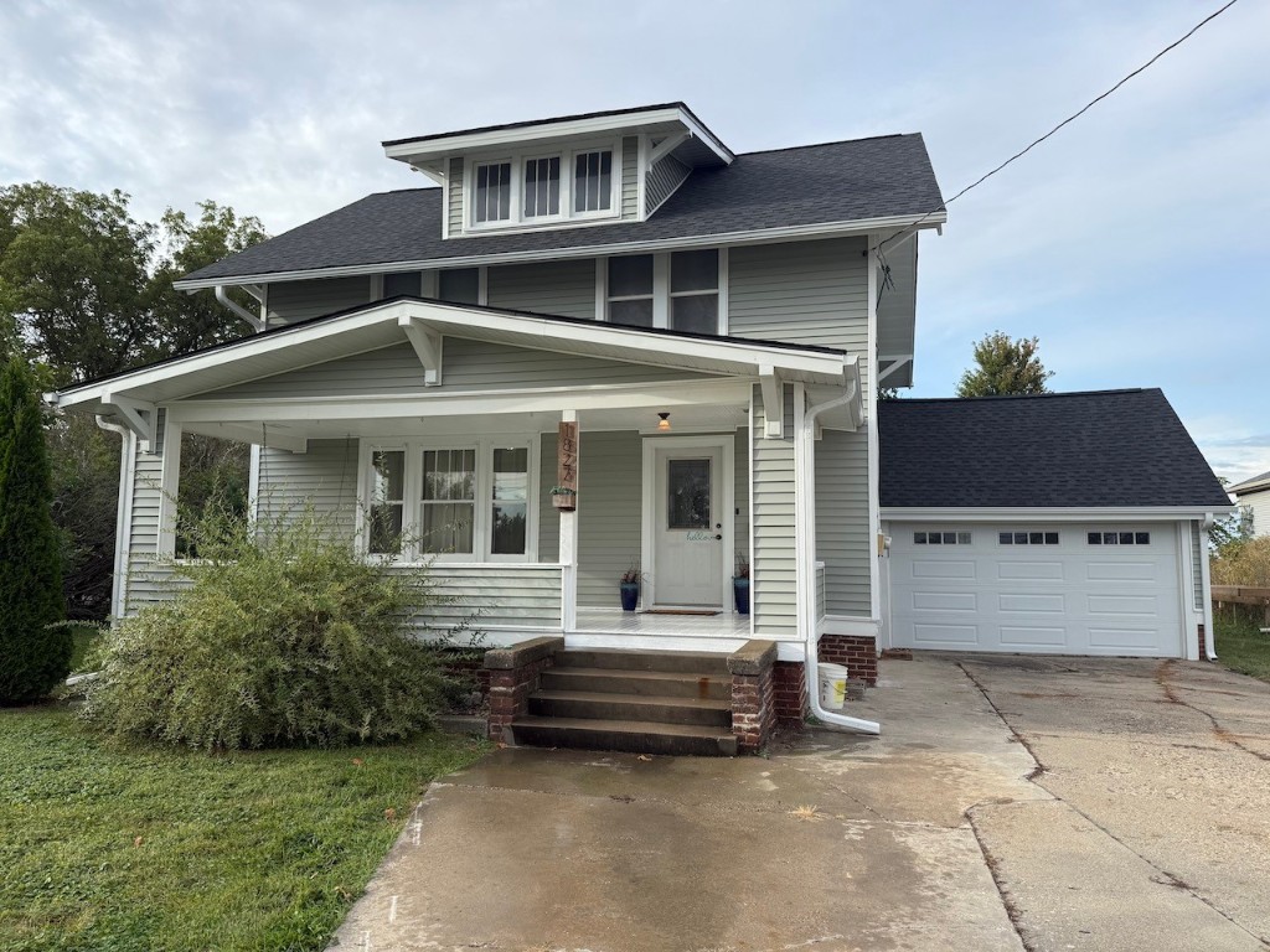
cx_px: 635
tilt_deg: +5.4
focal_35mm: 24
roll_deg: -0.3
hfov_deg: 71.6
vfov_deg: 56.8
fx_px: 881
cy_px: 476
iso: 80
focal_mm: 6.76
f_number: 1.78
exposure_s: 1/1653
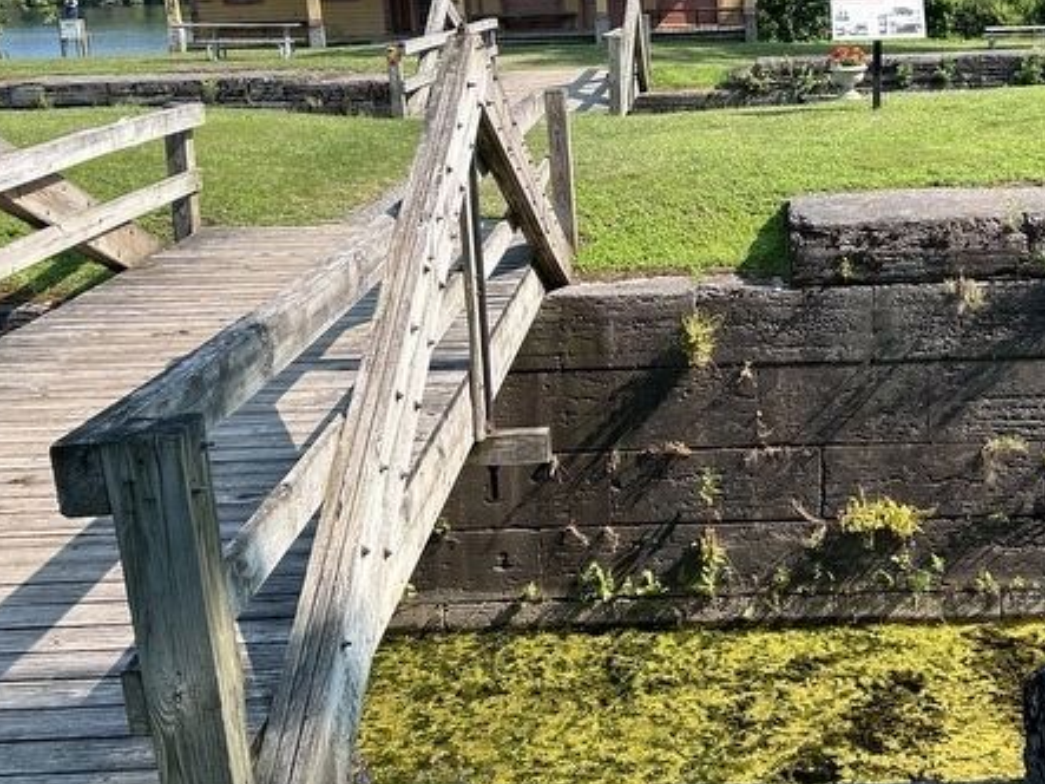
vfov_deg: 30.8
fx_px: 1418
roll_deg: +2.0
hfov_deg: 40.0
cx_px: 691
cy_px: 321
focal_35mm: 47
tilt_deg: -14.0
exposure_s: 1/1698
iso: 50
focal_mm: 5.7
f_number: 1.5
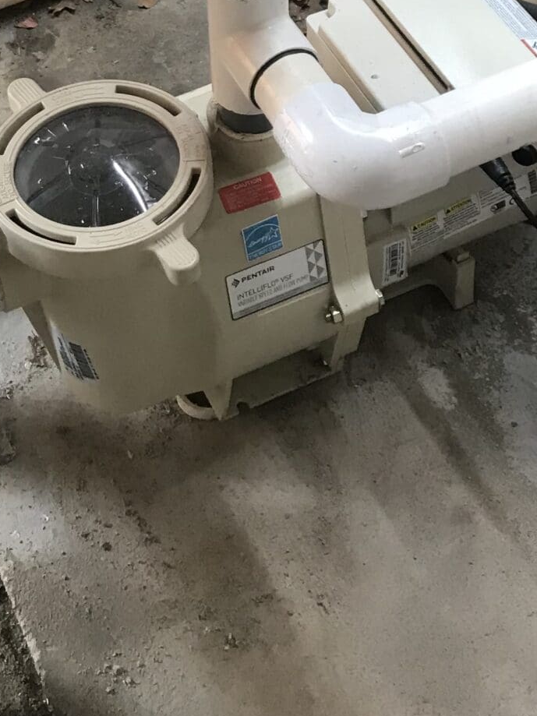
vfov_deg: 22.6
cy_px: -190
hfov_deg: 18.9
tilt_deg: -36.8
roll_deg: +5.2
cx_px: 200
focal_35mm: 78
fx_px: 1614
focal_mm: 3.99
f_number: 1.8
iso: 40
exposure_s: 1/16
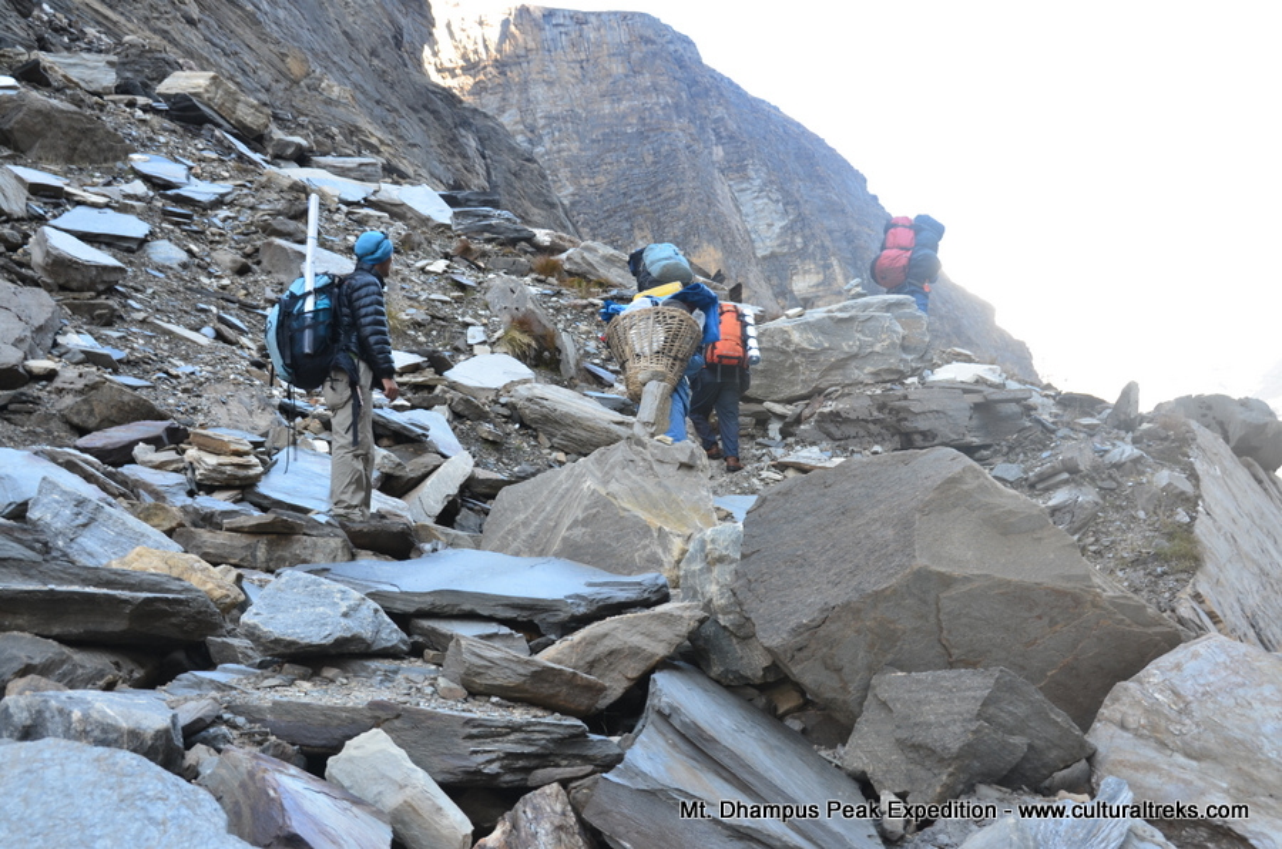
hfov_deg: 49.6
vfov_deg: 34.1
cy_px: 424
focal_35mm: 39
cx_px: 641
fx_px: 1386
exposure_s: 1/25
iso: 200
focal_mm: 26
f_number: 7.1
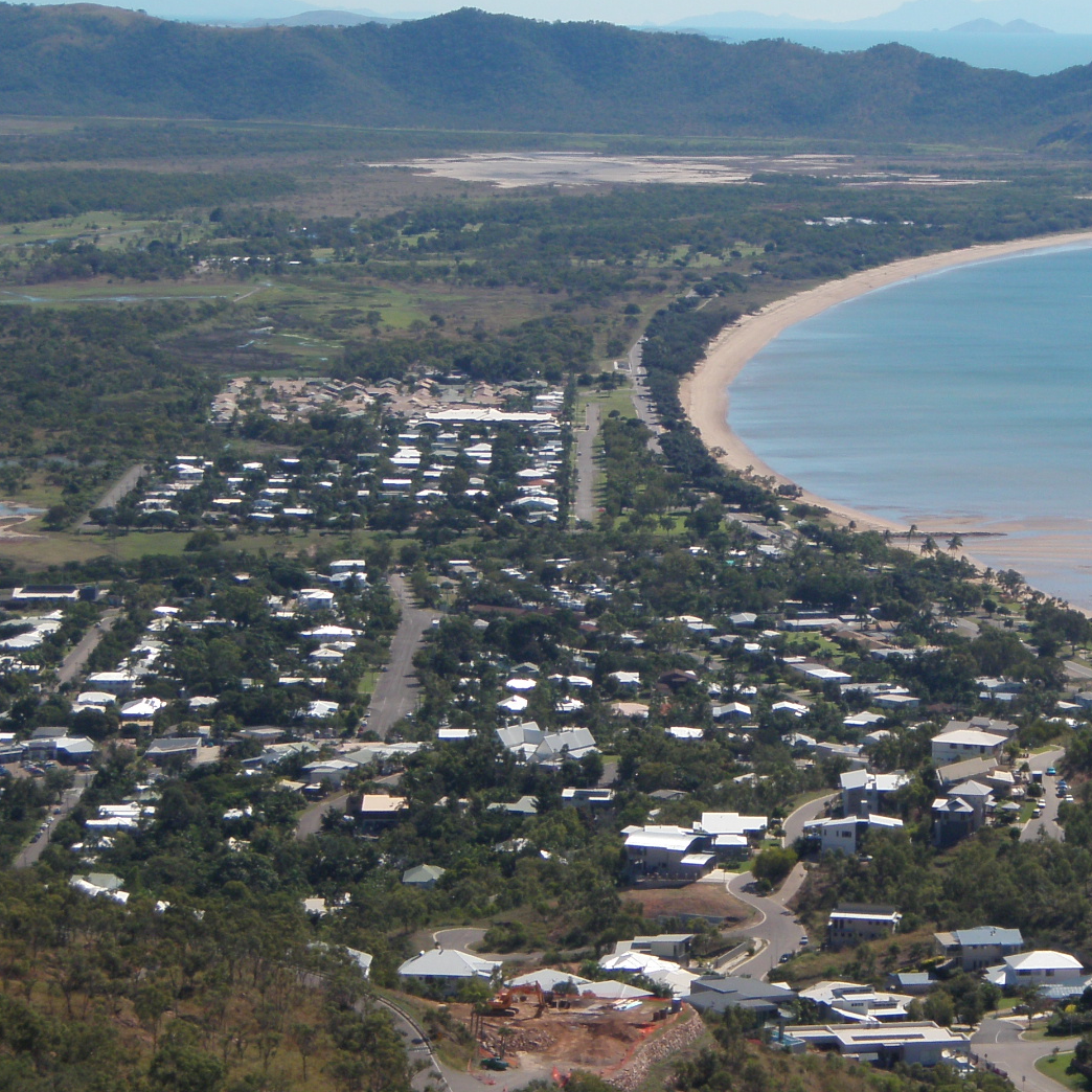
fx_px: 4890
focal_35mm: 137
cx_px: 938
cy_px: 506
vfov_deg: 12.7
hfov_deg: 12.7
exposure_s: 1/500
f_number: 5
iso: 80
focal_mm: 14.11
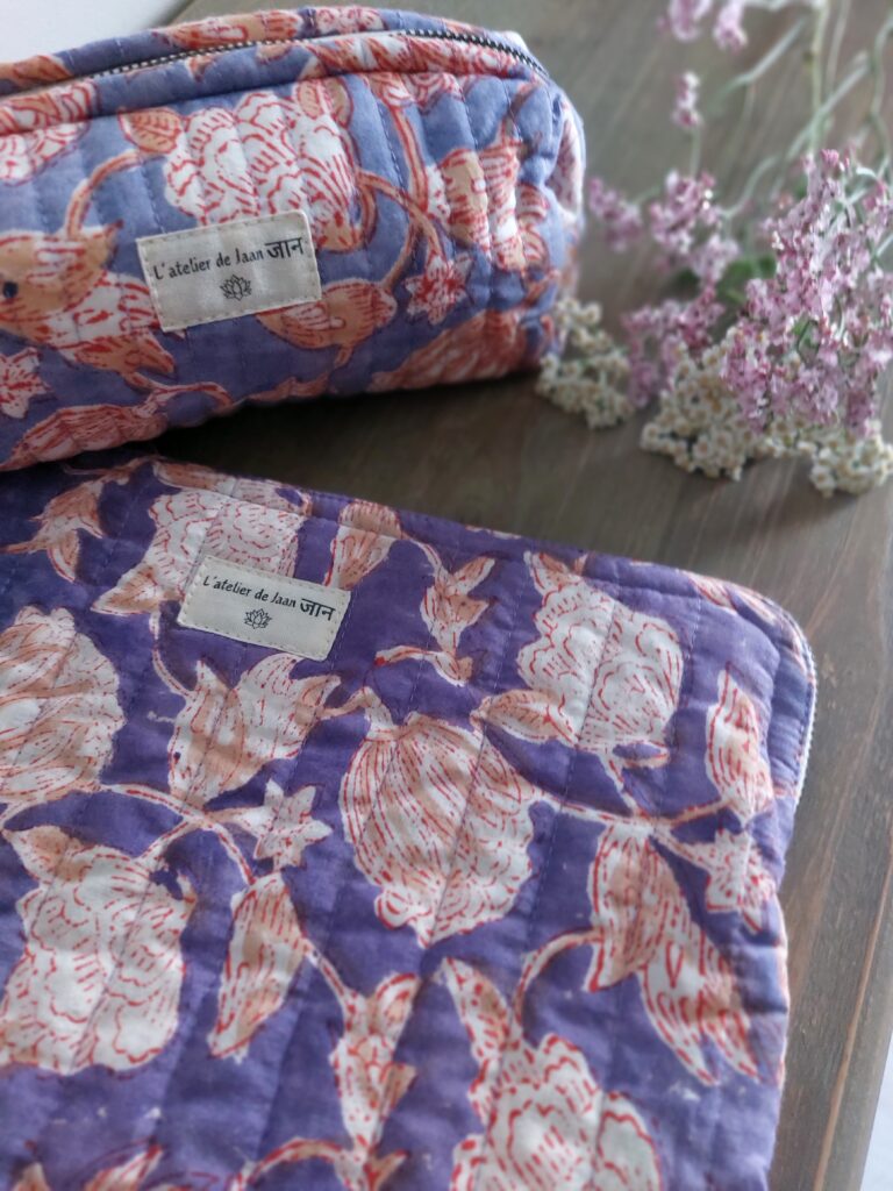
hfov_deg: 56.8
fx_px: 826
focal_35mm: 24
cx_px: 446
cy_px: 596
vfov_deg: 71.6
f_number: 1.8
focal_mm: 5.23
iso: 500
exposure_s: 1/24
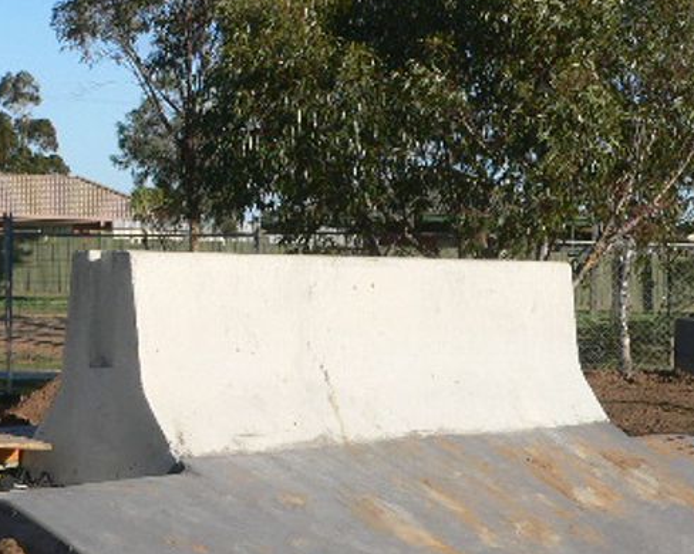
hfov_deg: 15.8
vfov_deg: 12.8
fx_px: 2464
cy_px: 374
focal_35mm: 120
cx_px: 676
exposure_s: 1/640
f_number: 4
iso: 80
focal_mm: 9.9
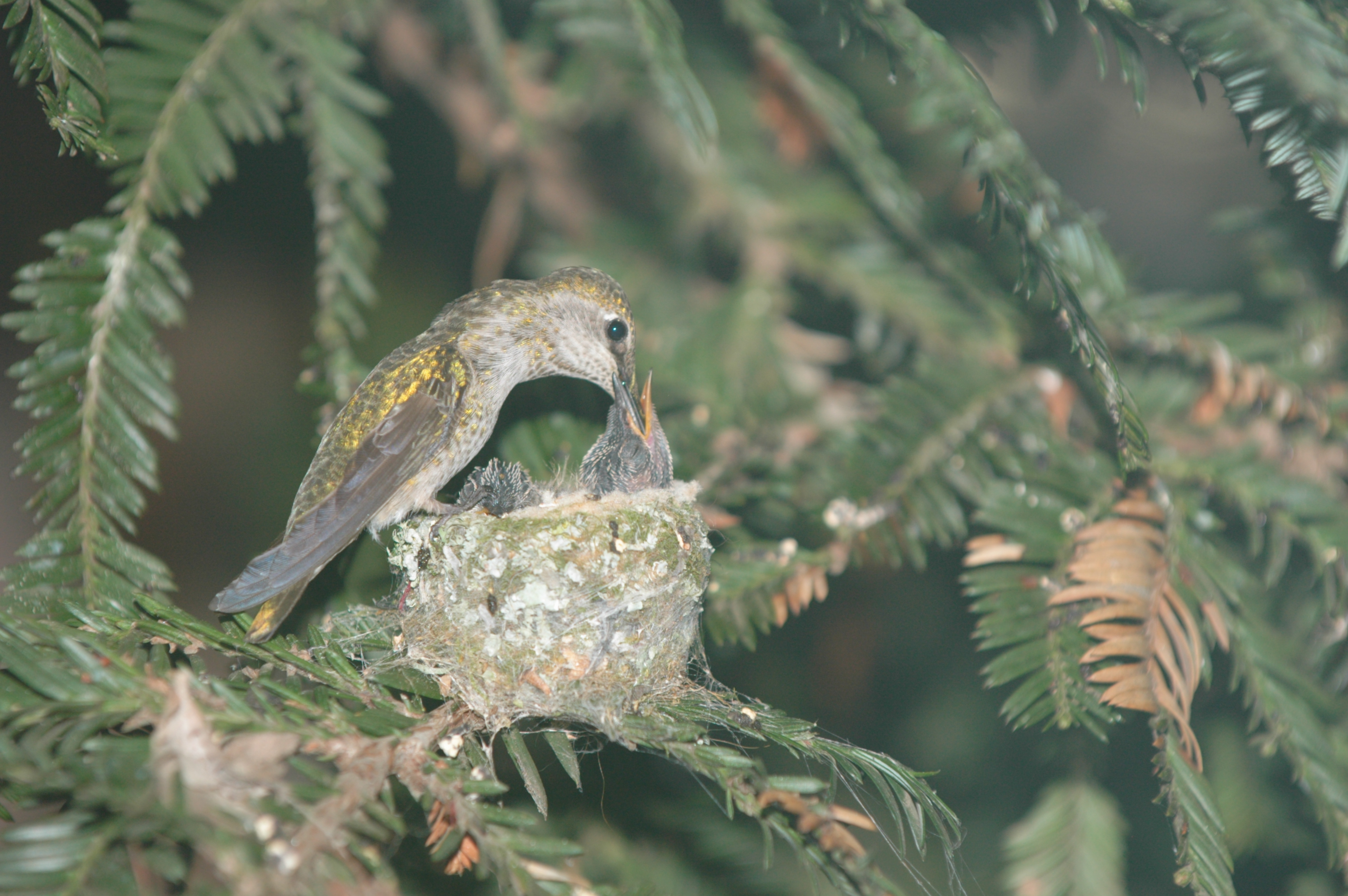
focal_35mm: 270
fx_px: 10101
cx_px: 674
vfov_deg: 5.1
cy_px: 448
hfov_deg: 7.6
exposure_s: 1/200
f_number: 5
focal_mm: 180
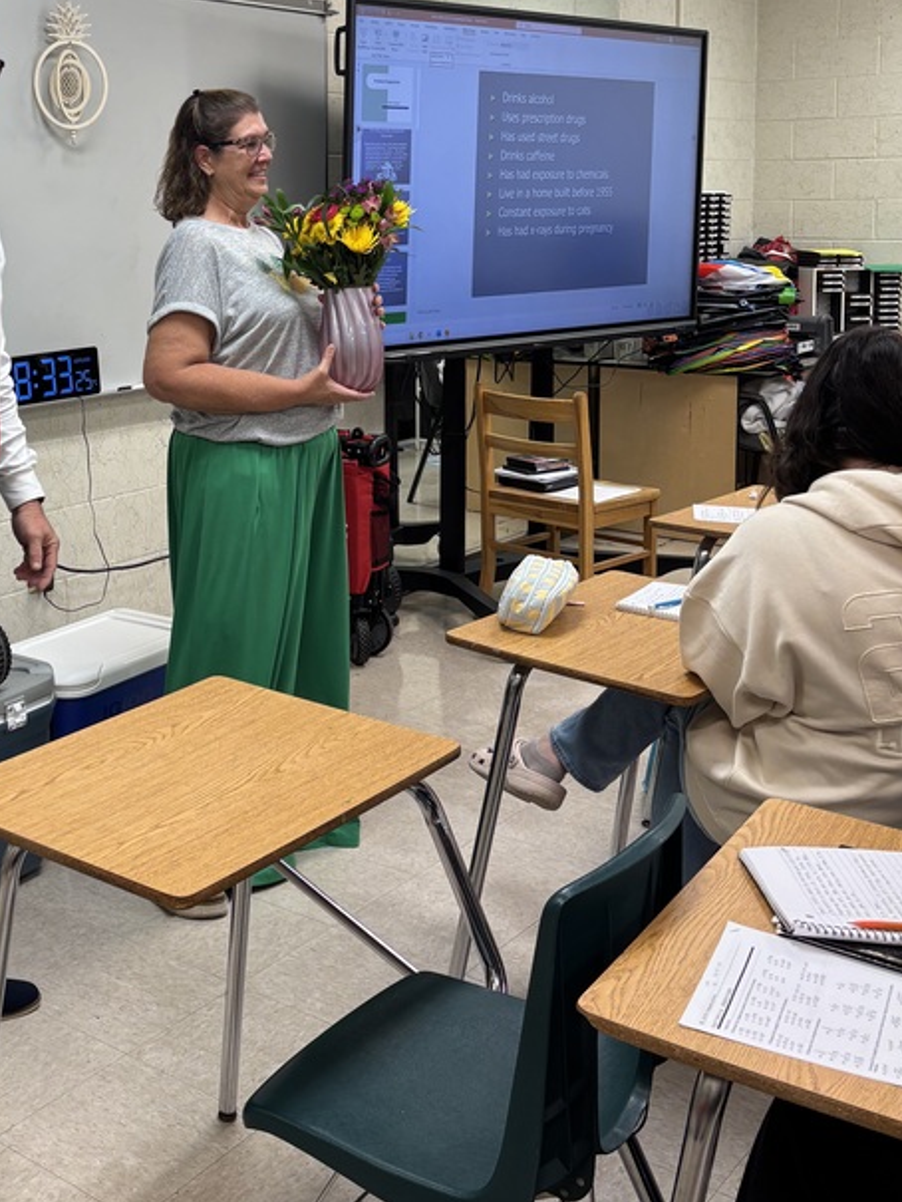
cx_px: 175
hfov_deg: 32.0
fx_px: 1528
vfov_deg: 41.8
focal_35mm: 44
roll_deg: -0.1
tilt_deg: -4.2
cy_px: 316
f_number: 1.6
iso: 50
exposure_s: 1/62
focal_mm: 5.96
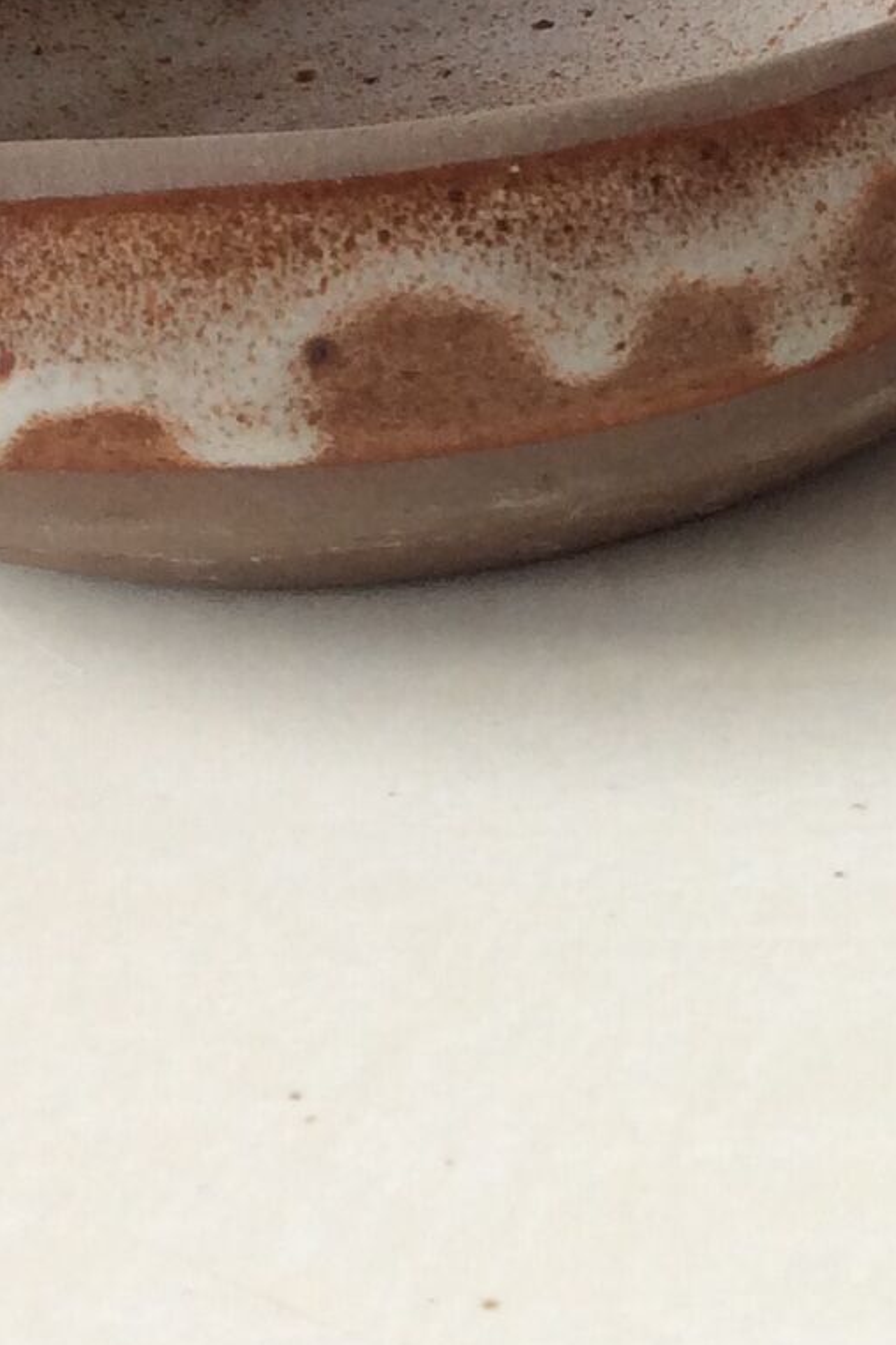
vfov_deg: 17.2
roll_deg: +2.7
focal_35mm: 113
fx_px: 4218
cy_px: -286
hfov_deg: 11.4
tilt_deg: -19.9
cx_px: 1492
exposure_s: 1/174
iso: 32
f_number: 2.4
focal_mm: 3.3
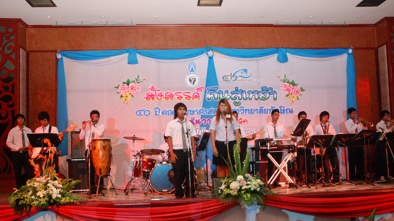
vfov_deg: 36.5
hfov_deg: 61.0
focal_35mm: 32
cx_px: 198
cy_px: 133
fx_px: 334
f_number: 5.6
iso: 1000
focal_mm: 20
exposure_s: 1/40
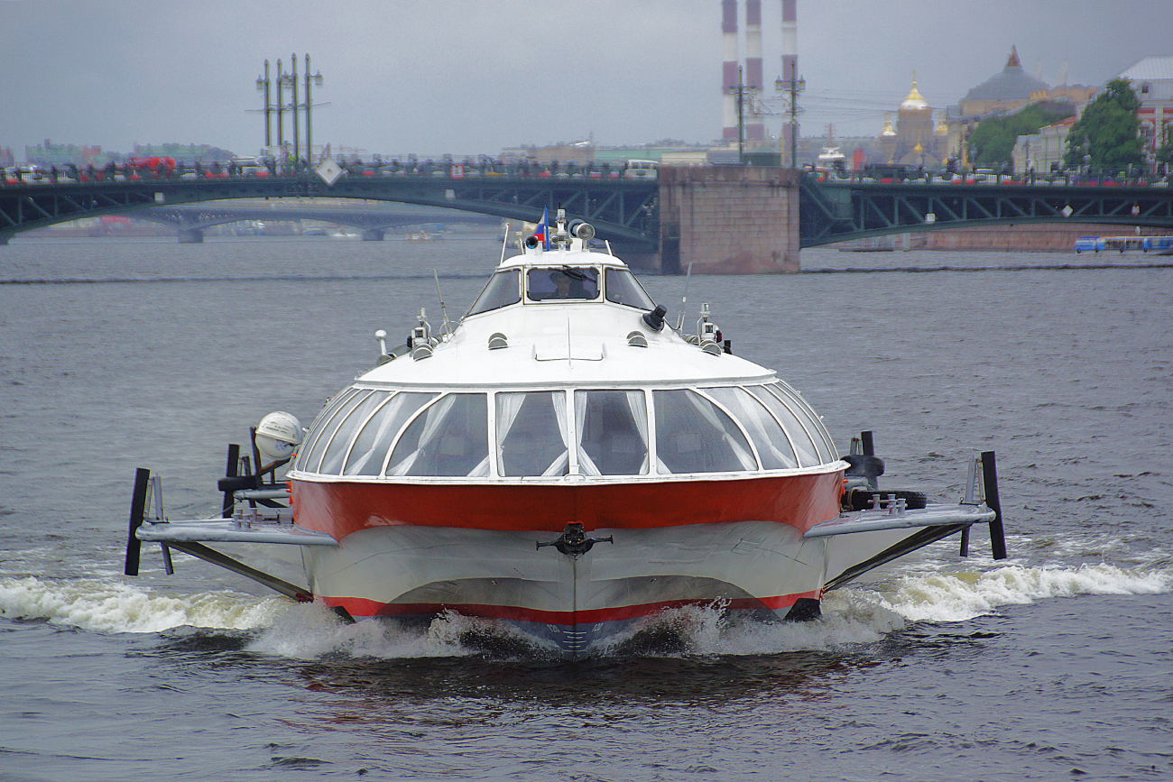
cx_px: 586
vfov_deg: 5.7
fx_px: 7820
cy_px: 391
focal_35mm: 240
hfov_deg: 8.6
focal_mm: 160
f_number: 6.3
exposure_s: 1/250
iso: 100
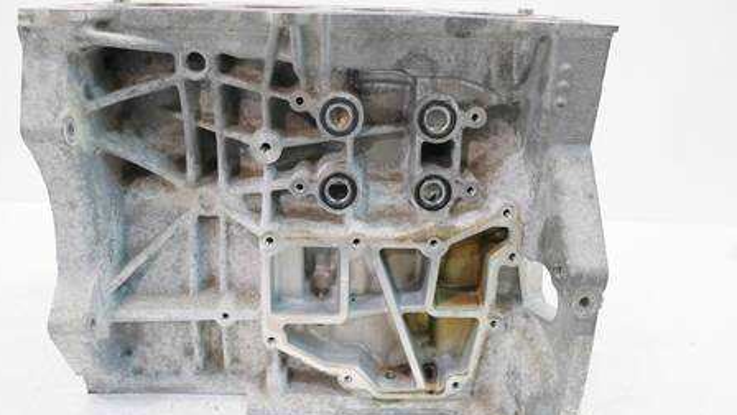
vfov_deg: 41.2
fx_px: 547
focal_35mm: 28
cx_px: 357
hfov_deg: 67.9
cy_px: 257
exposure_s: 1/60
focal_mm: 12
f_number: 3.5
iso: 320
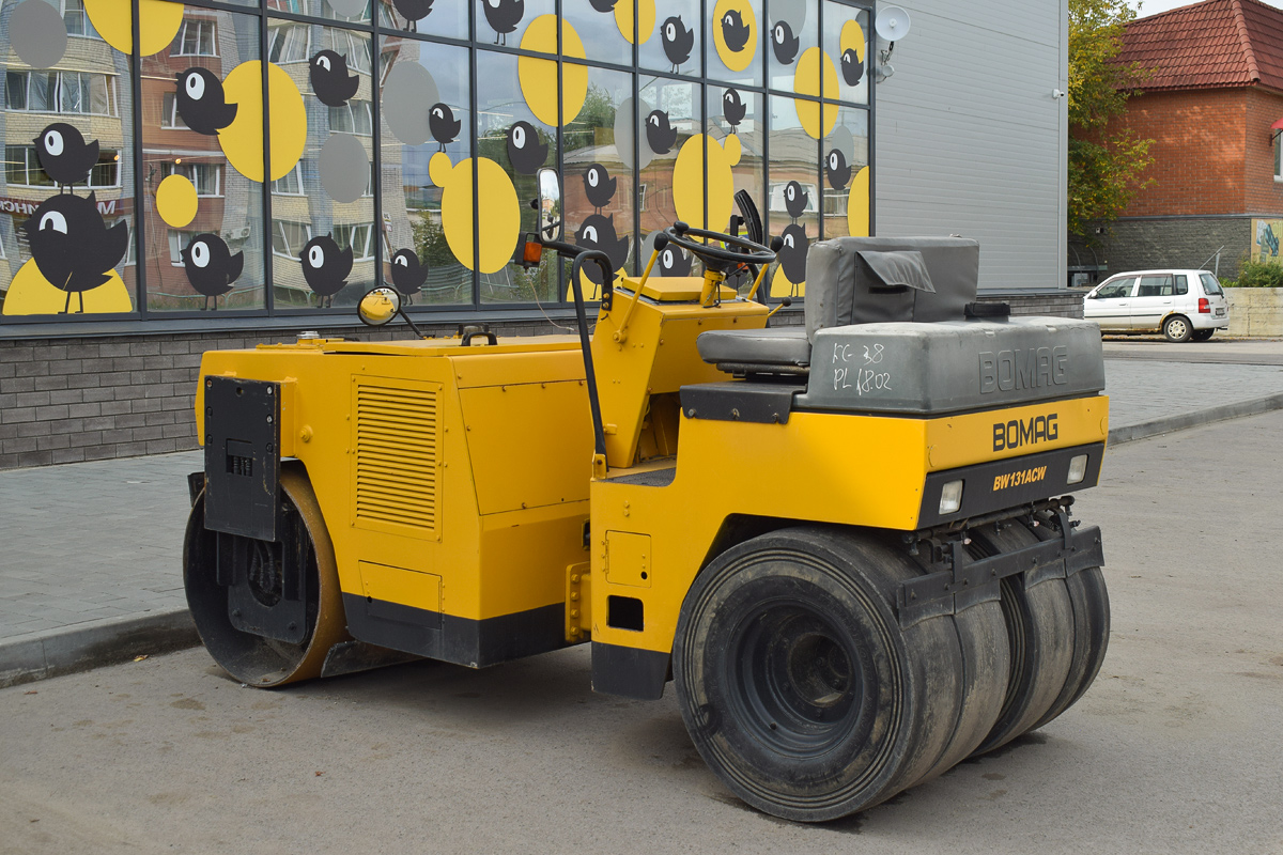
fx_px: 1550
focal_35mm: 44
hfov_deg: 45.0
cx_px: 642
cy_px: 428
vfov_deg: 30.8
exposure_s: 1/640
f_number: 6.3
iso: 200
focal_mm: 29
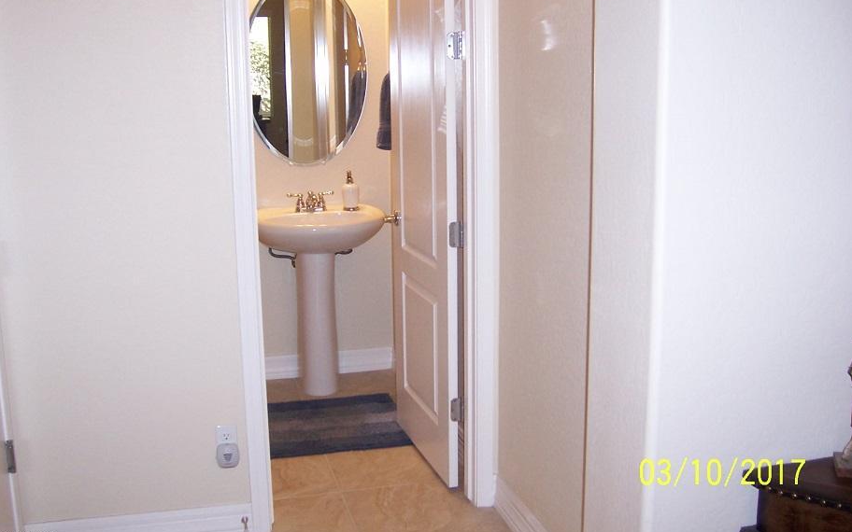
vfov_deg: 32.7
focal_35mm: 39
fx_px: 906
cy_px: 237
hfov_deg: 50.4
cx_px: 419
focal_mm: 6.2
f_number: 2.8
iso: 125
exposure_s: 1/60
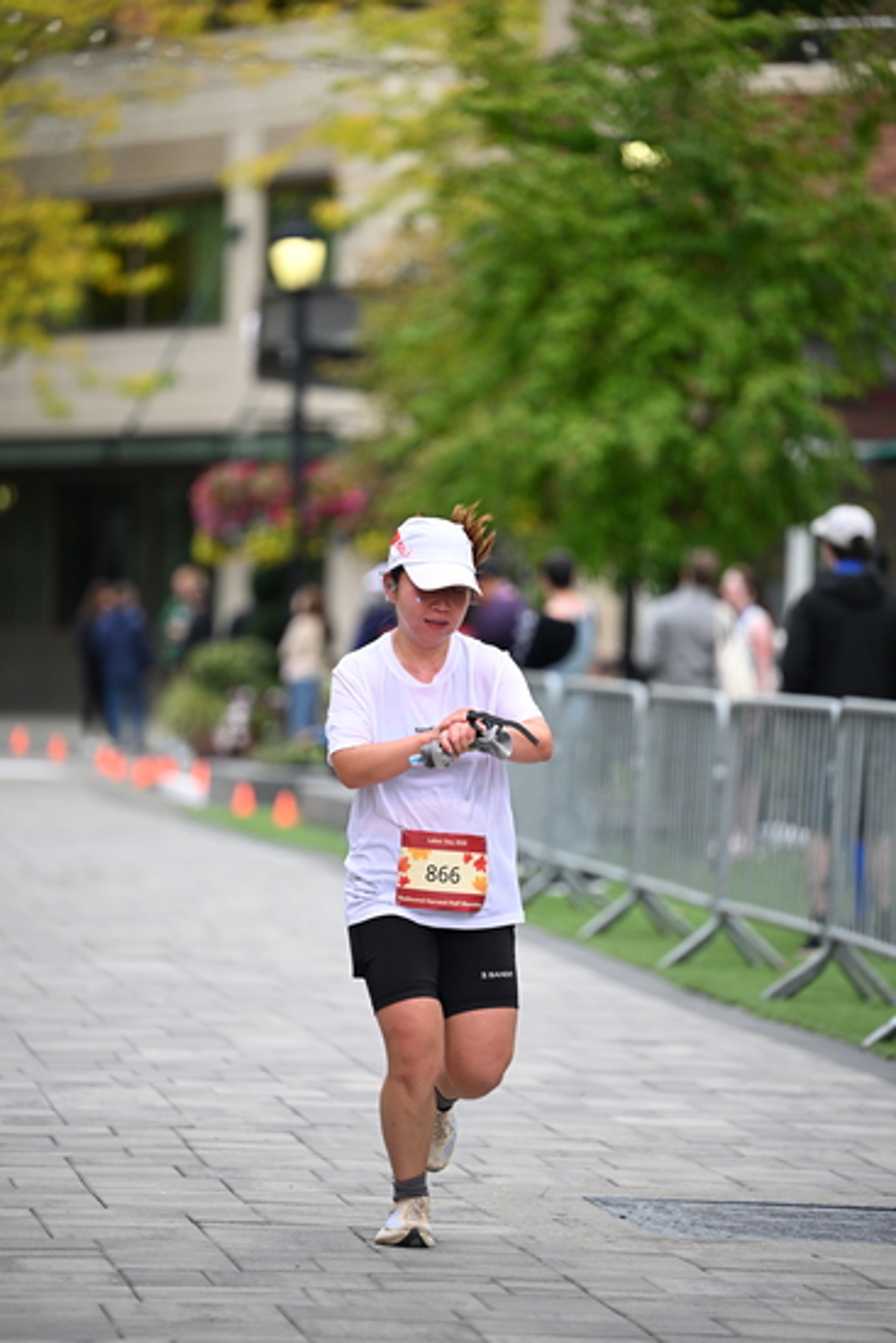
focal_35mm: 170
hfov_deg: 8.1
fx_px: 6342
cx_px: 448
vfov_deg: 12.1
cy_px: 672
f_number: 2.8
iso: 640
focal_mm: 170
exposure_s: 1/2000
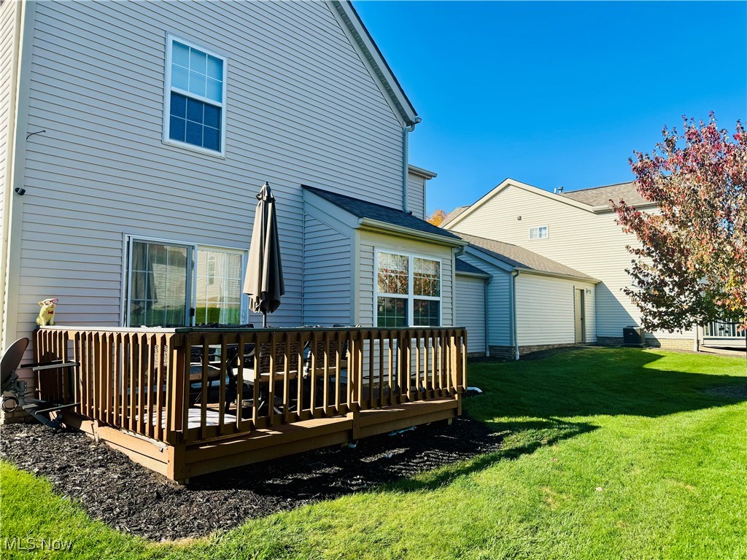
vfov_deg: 56.8
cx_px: 374
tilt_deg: +4.0
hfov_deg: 71.6
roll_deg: -0.3
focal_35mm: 24
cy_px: 280
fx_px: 518
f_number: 1.78
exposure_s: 1/1980
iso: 80
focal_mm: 6.76
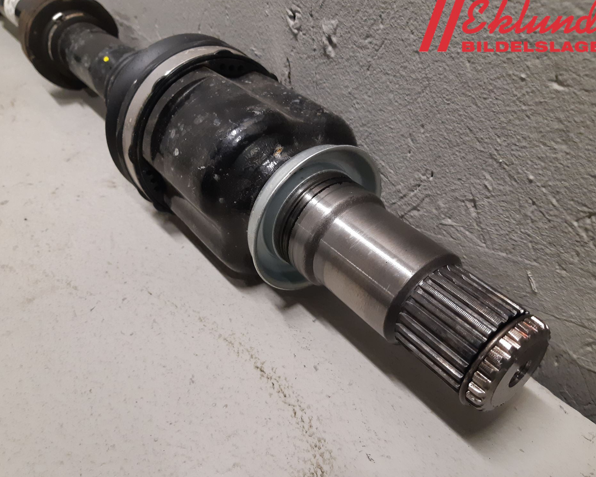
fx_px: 494
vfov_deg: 51.5
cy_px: 244
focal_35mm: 28
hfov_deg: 62.2
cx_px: 287
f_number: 1.7
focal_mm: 3.93
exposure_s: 1/50
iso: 200
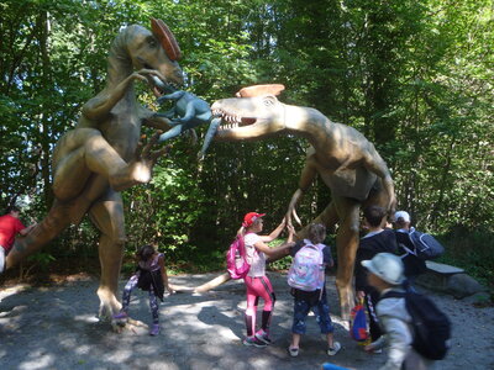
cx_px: 247
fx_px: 428
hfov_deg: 60.0
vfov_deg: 46.8
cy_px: 185
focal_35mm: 30
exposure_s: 1/60
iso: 100
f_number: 3.3
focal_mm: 5.2
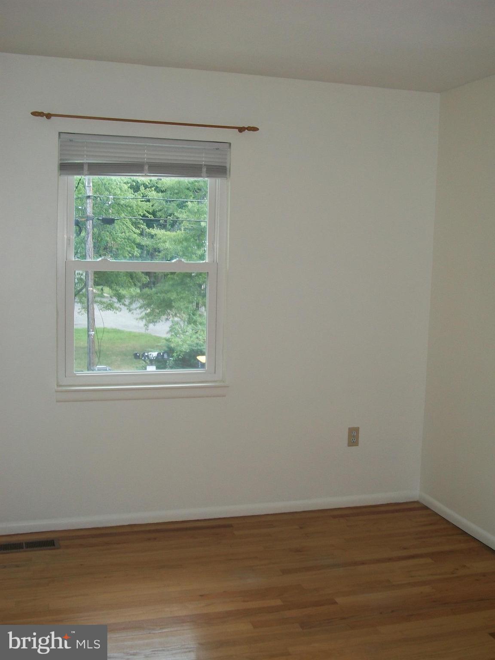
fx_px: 763
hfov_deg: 36.0
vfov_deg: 46.8
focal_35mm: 40
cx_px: 248
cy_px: 330
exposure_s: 1/80
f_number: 3.2
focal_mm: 7.1
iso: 80
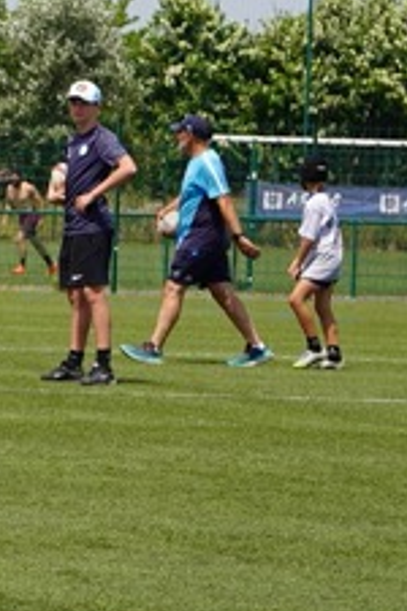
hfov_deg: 3.8
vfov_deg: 5.9
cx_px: -980
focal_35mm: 349
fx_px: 5923
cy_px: 330
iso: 100
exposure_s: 1/800
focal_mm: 61.4
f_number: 5
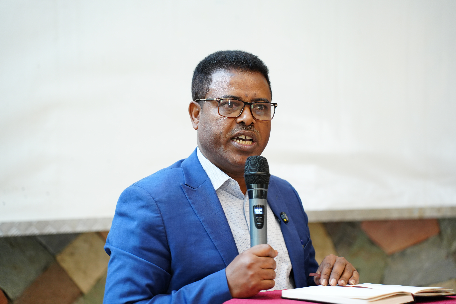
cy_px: 152
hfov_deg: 27.0
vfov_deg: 18.2
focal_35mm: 75
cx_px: 228
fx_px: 950
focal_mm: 75
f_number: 2.8
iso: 1600
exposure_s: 1/60
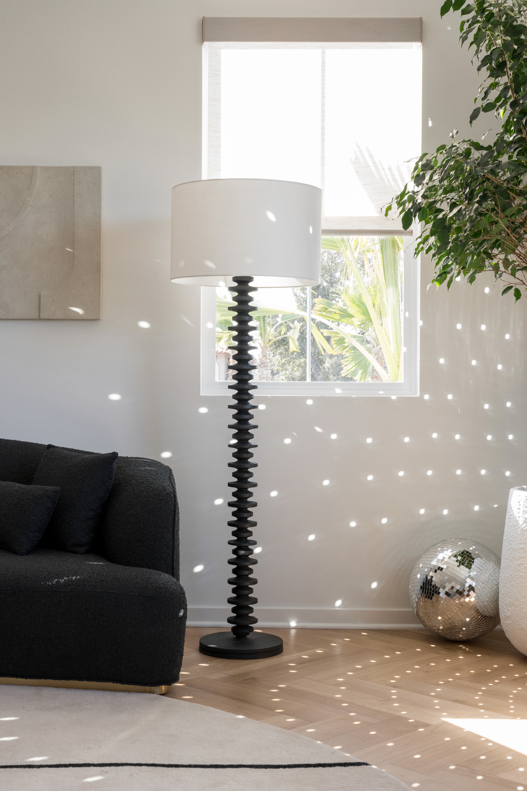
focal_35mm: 50
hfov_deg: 27.0
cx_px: 264
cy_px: 396
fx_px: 1098
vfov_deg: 39.6
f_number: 10
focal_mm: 50
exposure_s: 1/10
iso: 250
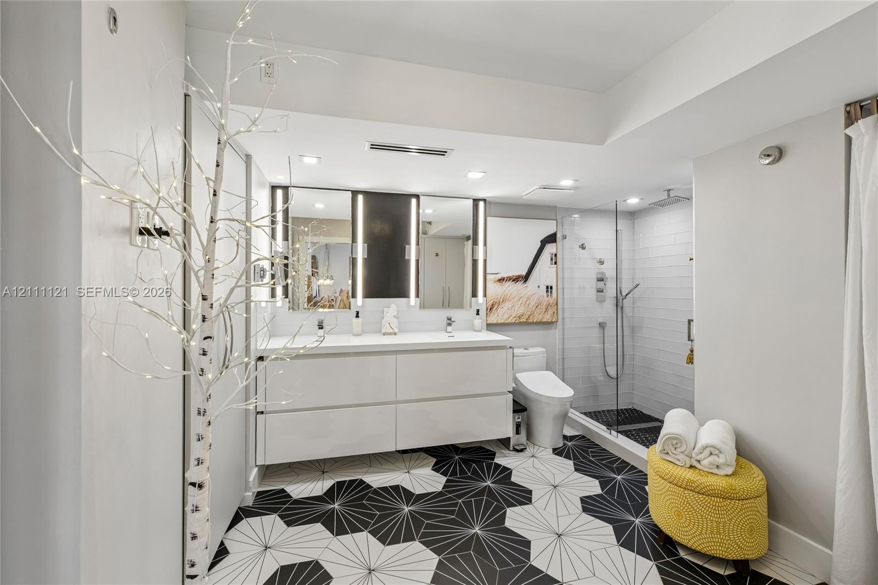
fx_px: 366
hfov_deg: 100.4
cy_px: 292
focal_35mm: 15
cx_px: 439
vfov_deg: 77.3
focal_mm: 15
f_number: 9
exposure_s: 1/20
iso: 200
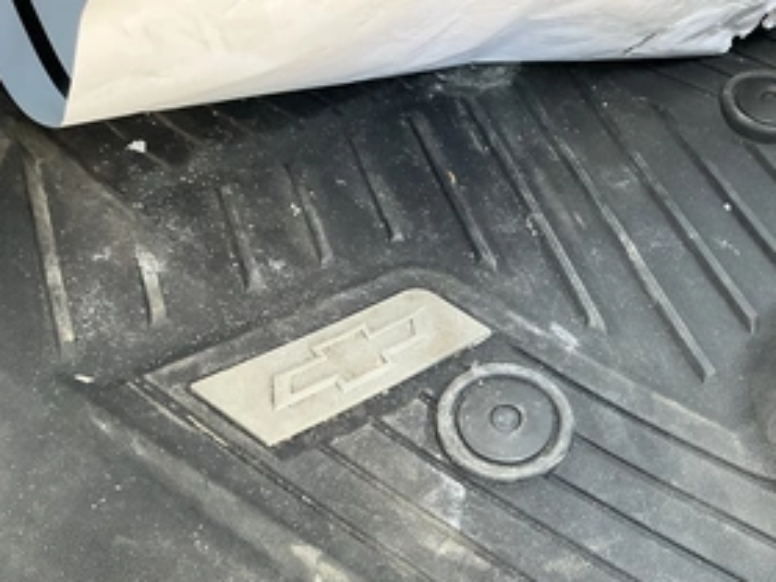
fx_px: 897
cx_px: 518
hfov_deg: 46.1
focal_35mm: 40
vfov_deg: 35.5
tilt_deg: -51.2
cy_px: 405
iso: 80
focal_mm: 3
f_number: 1.8
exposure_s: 1/60
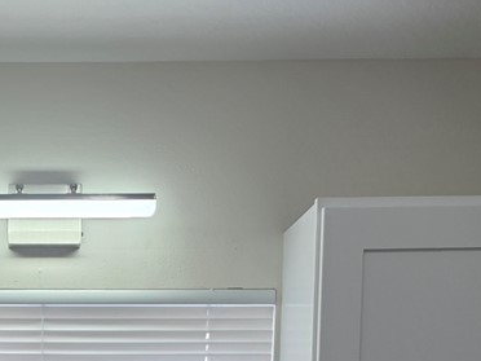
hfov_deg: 19.2
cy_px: 691
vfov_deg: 13.2
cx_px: -22
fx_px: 1376
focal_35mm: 99
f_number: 1.7
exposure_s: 1/120
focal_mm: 6.3
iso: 25
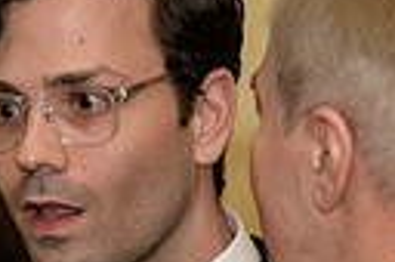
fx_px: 6706
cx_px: 93
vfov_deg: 2.2
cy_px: 230
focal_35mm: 612
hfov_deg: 3.4
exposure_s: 1/125
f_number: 3.2
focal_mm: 135
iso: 1600
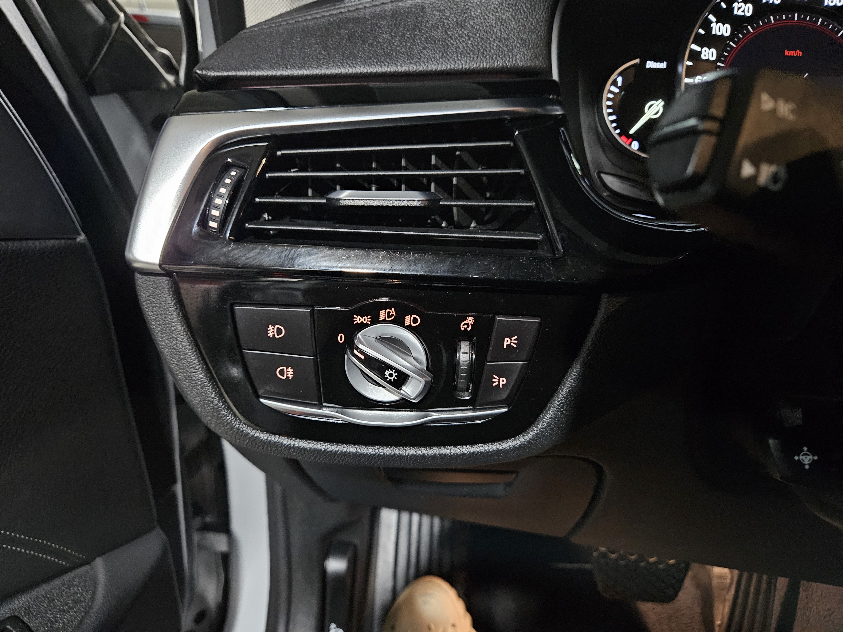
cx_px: 422
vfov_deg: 58.9
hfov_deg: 73.9
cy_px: 316
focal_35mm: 23
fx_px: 560
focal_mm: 5.4
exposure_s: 1/24
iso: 1250
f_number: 1.8
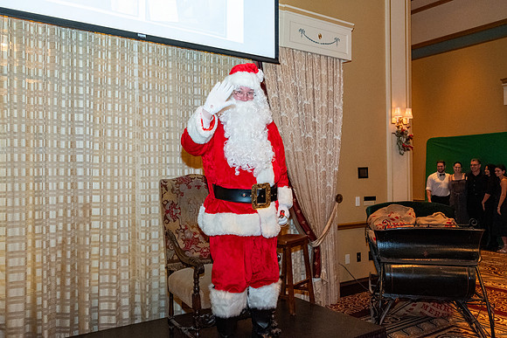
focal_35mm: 29
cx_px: 254
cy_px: 169
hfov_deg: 63.6
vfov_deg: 45.0
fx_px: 408
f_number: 2.8
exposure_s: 1/125
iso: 2500
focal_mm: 19.6
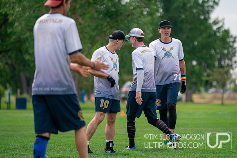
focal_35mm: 220
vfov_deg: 6.2
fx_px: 1449
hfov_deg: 9.3
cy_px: 82
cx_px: 150
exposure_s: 1/8000
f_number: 2.8
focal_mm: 167
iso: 500
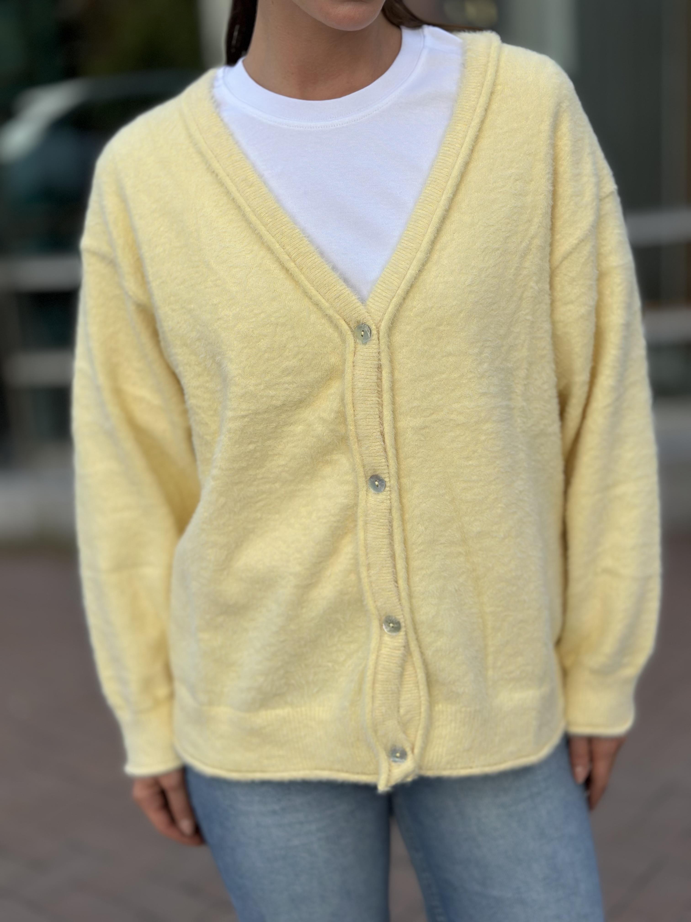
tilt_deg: -17.2
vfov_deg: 39.7
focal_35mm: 48
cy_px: 461
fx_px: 1278
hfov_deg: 30.3
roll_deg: +5.0
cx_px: 346
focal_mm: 6.86
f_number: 1.78
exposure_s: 1/3876
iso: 100
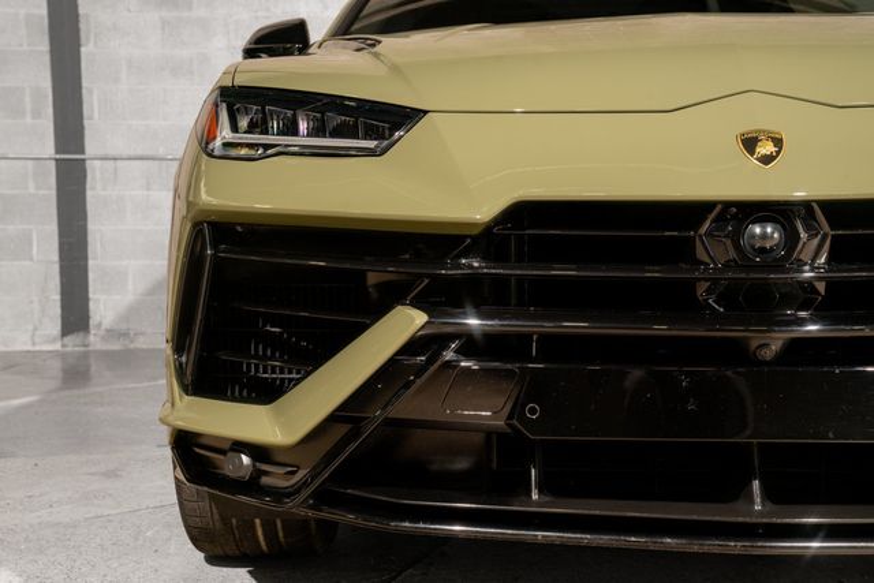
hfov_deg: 38.2
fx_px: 1263
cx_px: 437
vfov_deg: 26.0
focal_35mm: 52
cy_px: 292
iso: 400
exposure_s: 1/50
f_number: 8
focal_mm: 52
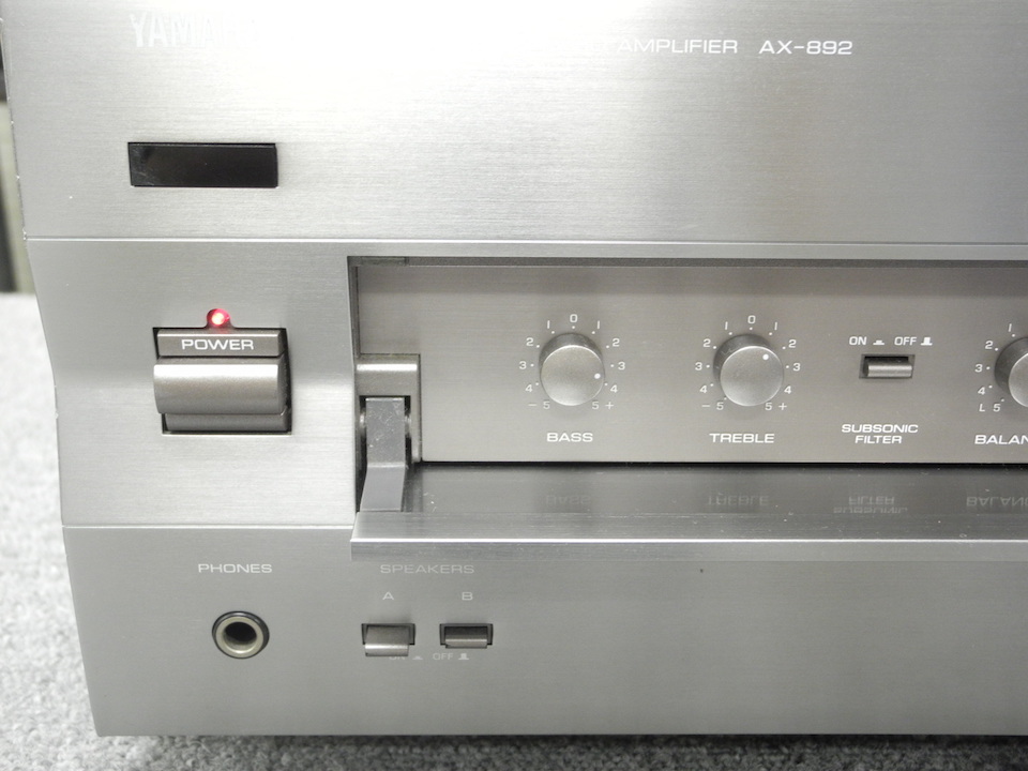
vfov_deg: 35.1
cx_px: 514
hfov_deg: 45.8
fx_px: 1218
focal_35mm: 41
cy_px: 386
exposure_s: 1/18.3
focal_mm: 8.8
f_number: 3.2
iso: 400
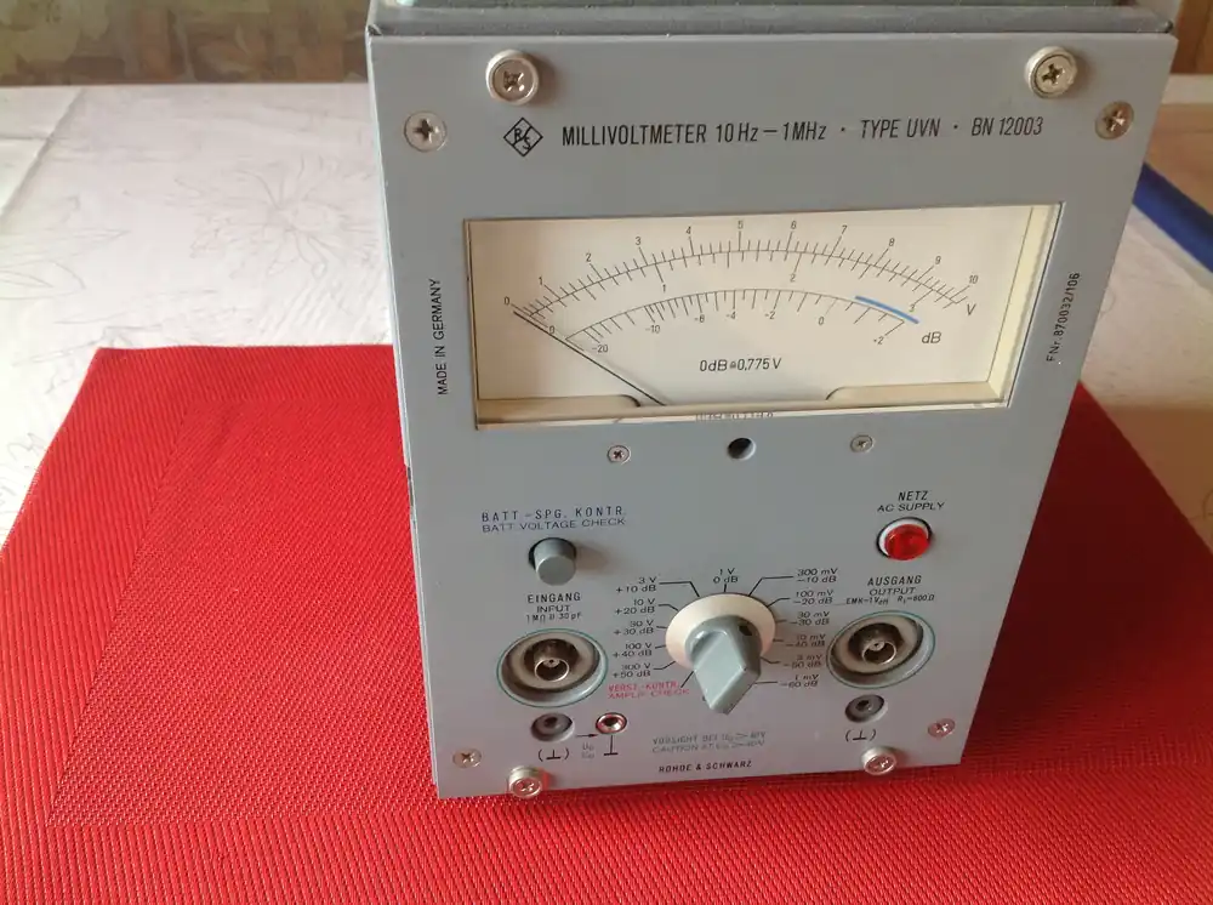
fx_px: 1224
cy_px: 452
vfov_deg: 40.6
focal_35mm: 35
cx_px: 606
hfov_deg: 52.7
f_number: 2.4
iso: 80
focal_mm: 4.28
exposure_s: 1/120
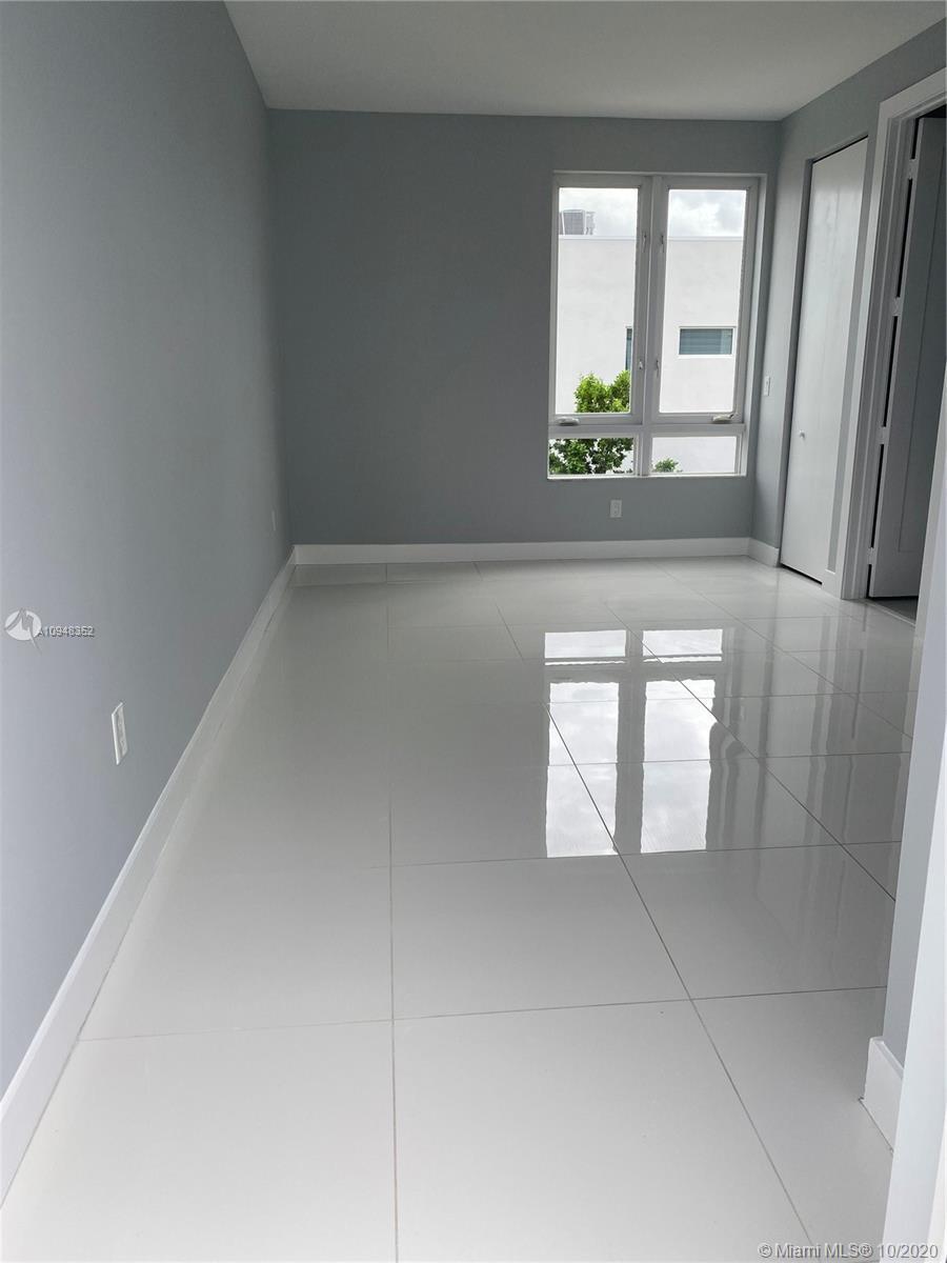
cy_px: 632
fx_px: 948
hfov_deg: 53.1
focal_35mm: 26
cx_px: 474
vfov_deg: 67.3
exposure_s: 1/489
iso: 32
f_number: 1.8
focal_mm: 4.25
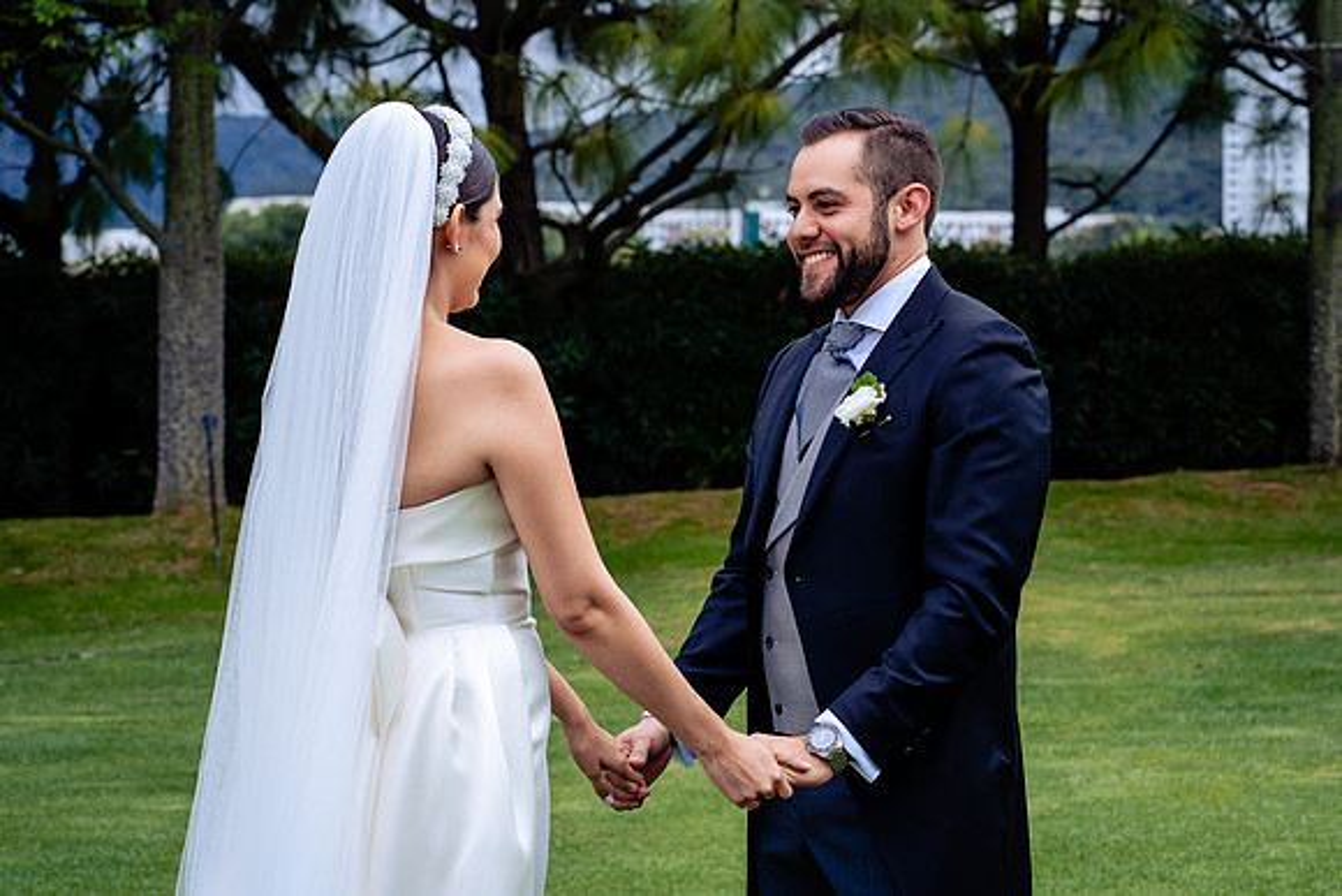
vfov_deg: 14.7
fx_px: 3464
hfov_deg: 21.9
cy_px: 432
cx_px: 666
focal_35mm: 93
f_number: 6.3
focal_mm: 85
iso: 640
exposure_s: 1/500
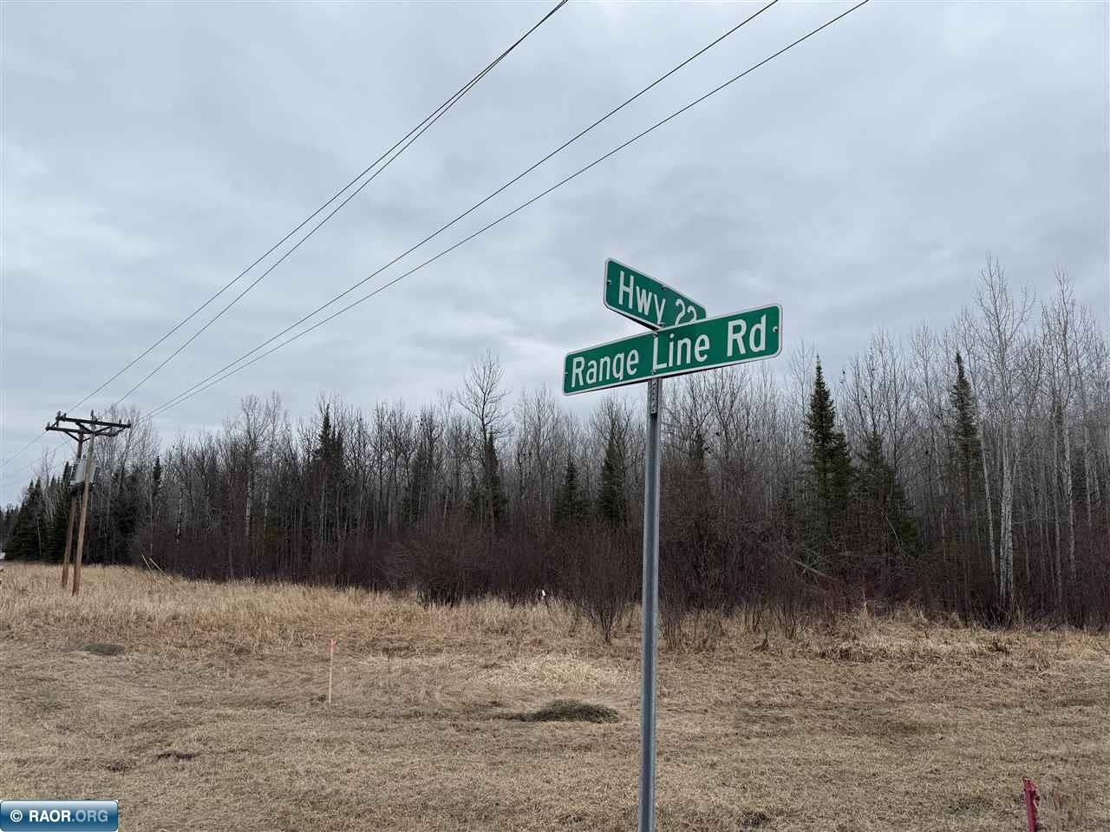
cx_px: 555
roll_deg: -1.0
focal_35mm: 24
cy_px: 416
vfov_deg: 56.8
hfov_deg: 71.6
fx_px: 769
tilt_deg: +10.8
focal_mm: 6.76
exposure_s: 1/2445
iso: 80
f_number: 1.78
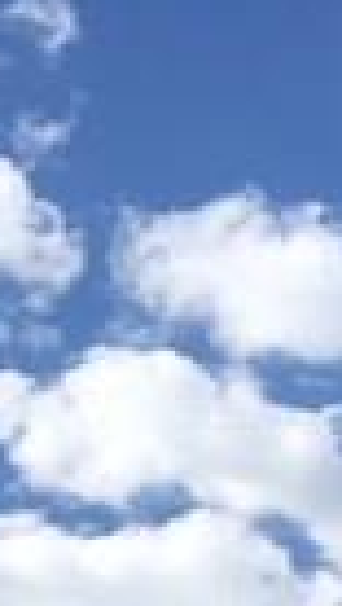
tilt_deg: +8.7
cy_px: 1032
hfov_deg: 8.3
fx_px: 2345
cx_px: 140
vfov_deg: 13.4
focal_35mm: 146
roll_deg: +1.1
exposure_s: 1/2137
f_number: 2.2
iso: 25
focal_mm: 4.15
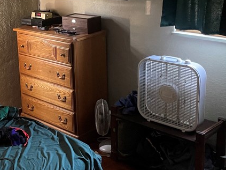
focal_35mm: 63
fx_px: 411
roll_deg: +3.9
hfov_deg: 29.8
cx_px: 37
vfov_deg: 23.2
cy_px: 62
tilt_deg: -15.8
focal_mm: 4.2
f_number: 1.6
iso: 800
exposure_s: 1/30
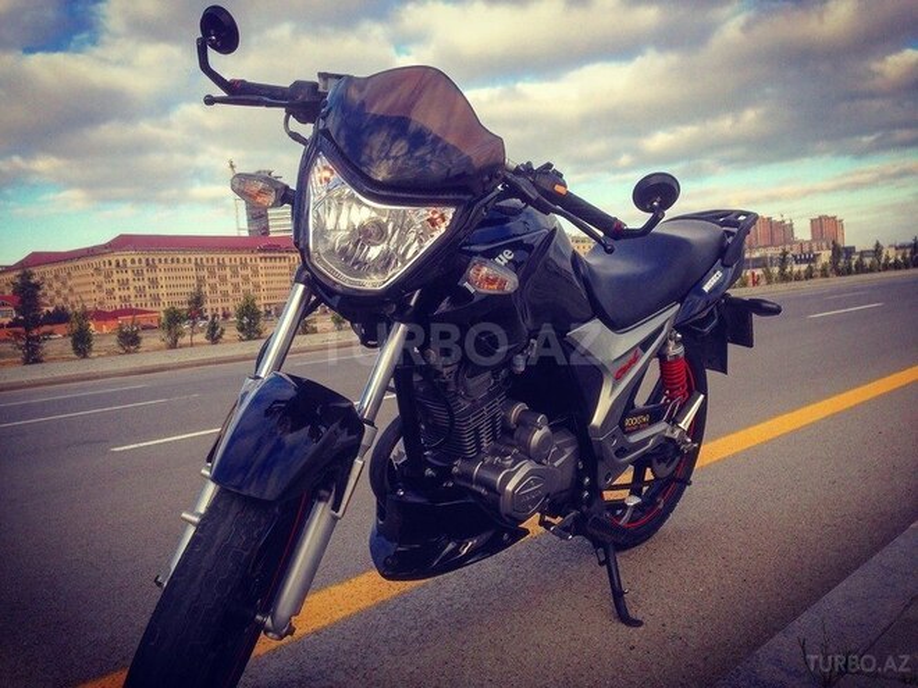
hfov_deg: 55.4
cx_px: 459
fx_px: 875
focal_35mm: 33
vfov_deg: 42.9
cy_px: 344
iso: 50
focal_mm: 4.12
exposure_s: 1/526
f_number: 2.4
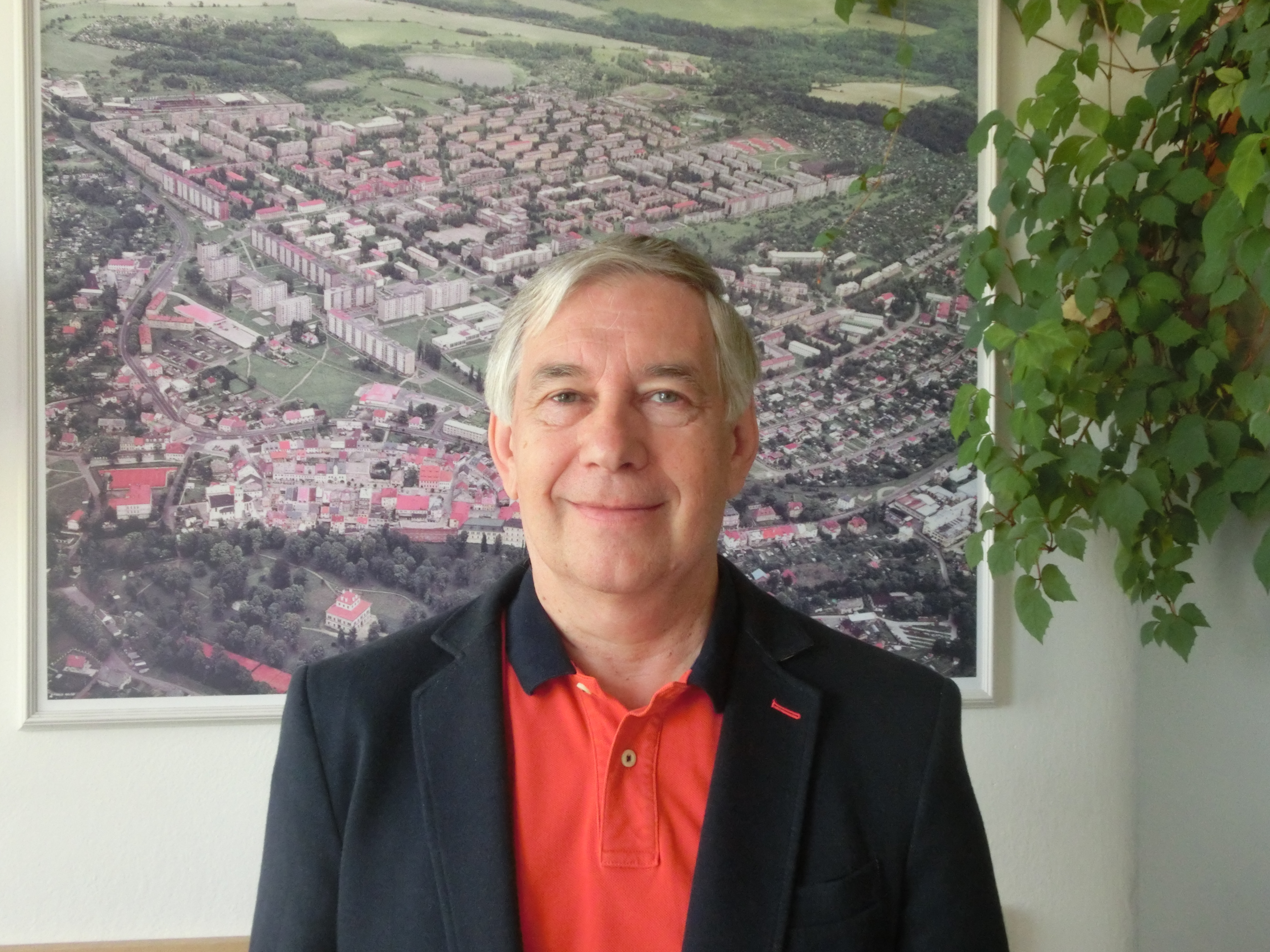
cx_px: 635
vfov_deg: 37.7
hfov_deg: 49.0
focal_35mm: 38
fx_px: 1394
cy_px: 476
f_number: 3.9
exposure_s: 1/125
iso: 800
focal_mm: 6.67
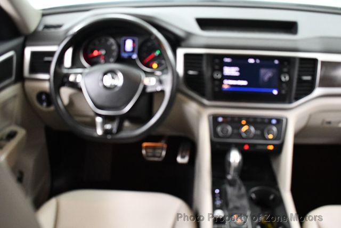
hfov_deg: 53.1
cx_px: 170
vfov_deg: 36.9
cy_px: 114
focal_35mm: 36
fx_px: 341
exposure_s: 1/60
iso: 3200
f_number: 3.5
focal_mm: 18
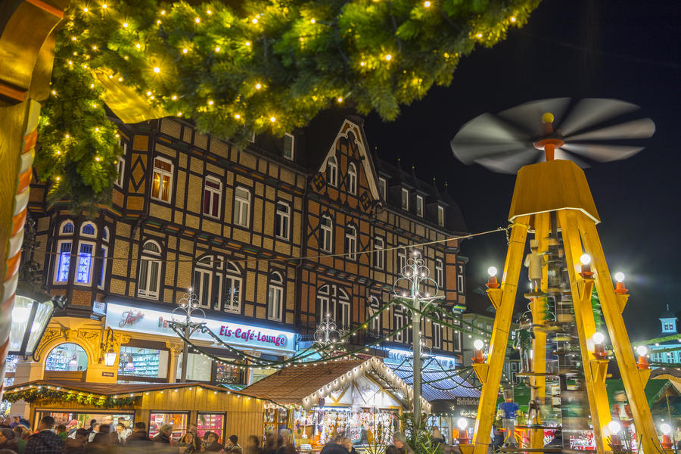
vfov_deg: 37.9
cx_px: 340
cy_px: 227
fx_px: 662
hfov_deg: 54.4
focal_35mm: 35
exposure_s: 1.3
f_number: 5.6
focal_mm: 35
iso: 100
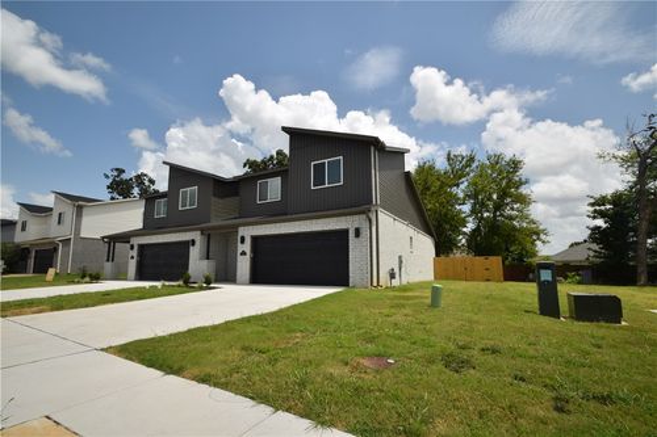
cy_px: 218
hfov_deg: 100.4
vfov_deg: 77.3
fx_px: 274
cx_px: 328
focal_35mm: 15
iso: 100
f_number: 11
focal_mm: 10
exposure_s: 1/200
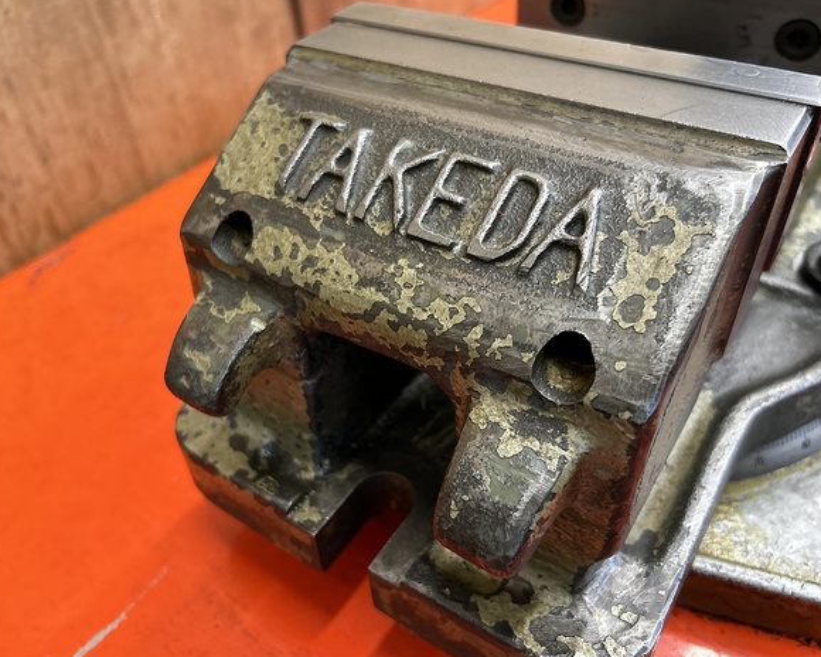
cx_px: 398
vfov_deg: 51.5
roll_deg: +4.2
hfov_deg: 62.2
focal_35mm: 28
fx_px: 680
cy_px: 324
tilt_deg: -41.3
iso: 250
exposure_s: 1/60
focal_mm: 5.7
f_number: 1.5
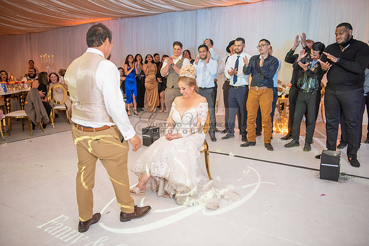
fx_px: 328
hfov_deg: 58.7
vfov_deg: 41.1
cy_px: 123
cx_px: 184
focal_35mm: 32
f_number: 2.8
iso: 1000
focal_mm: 32
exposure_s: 1/160
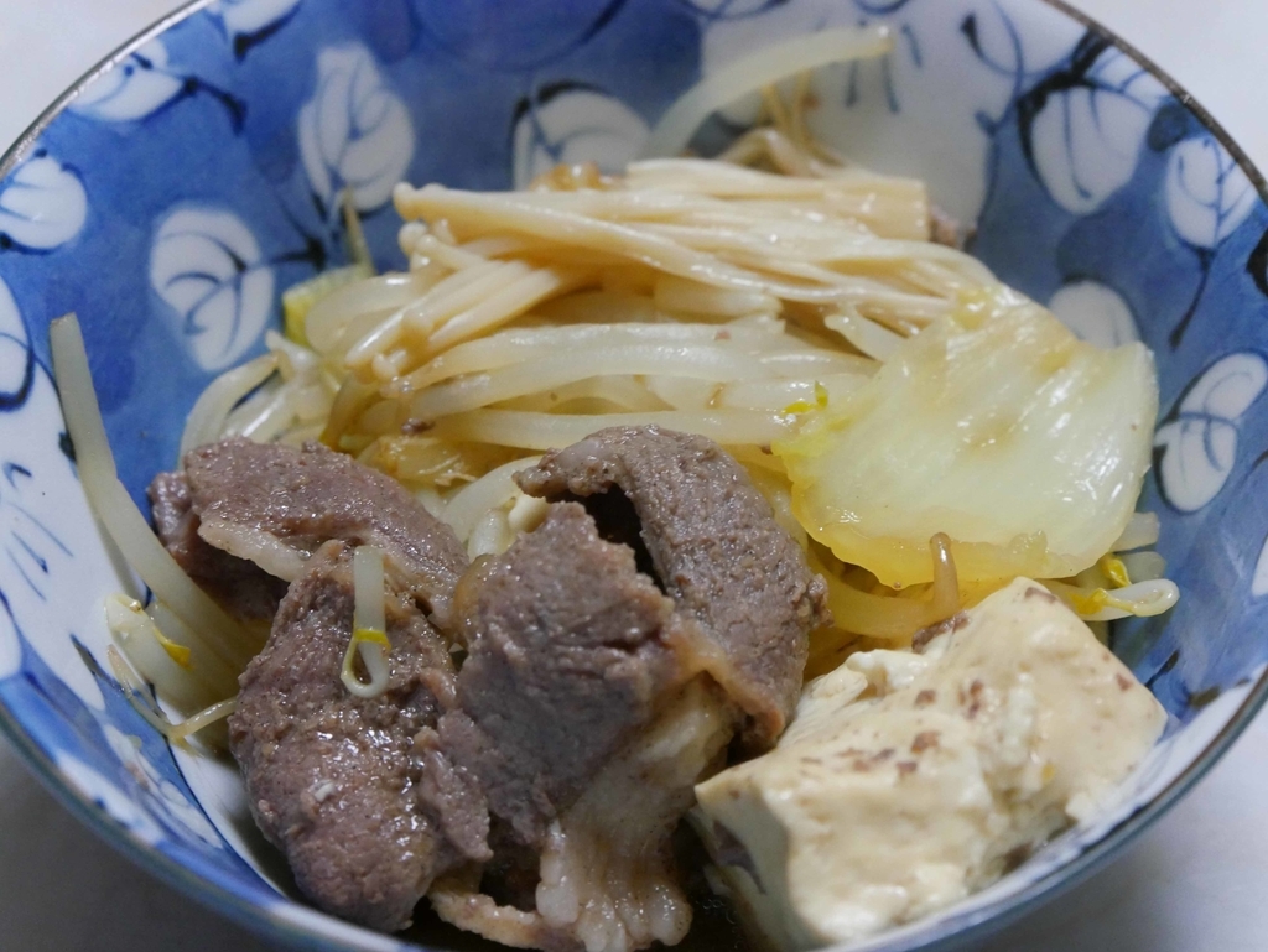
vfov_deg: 12.2
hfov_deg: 16.1
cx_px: 634
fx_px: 4471
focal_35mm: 122
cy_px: 476
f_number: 5.2
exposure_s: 1/60
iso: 3200
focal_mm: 61
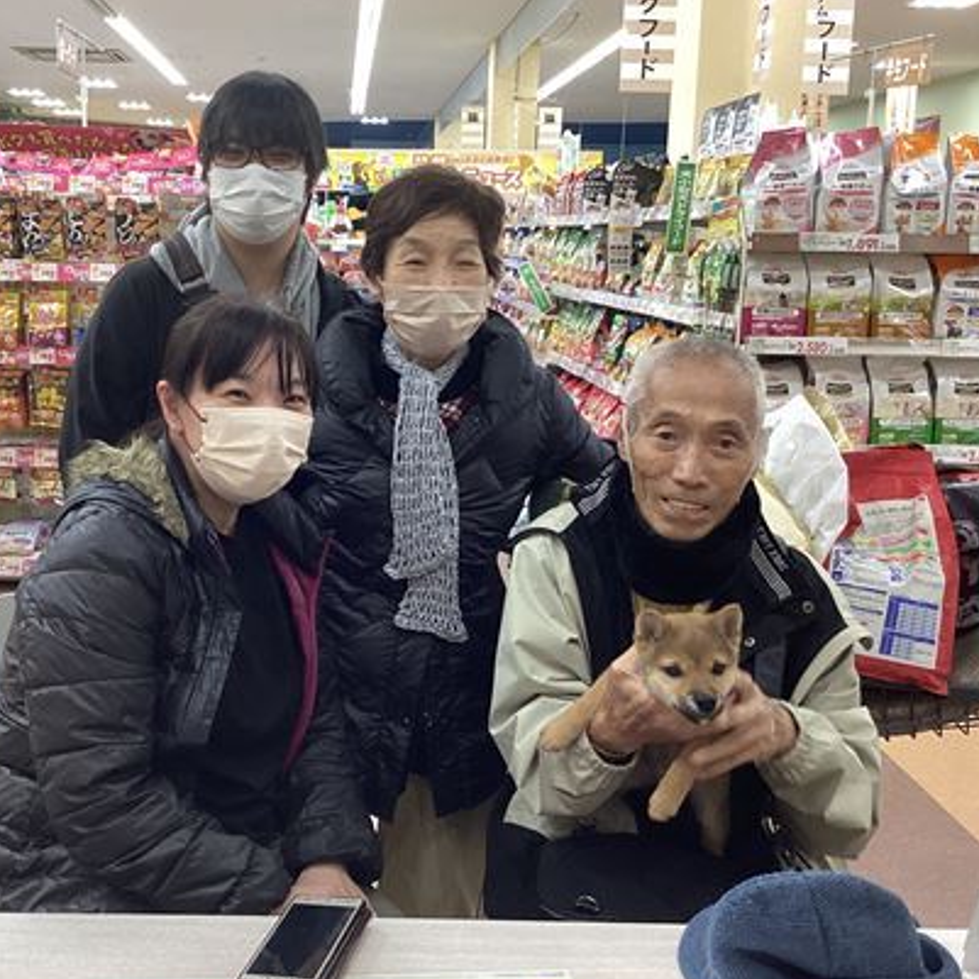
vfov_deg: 40.9
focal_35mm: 41
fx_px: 1312
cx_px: 352
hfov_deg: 40.6
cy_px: 461
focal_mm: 3.3
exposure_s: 1/50
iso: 160
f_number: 2.4
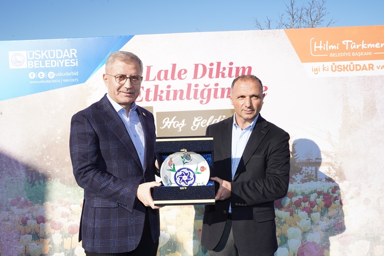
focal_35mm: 32
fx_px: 341
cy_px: 128
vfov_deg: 41.1
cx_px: 192
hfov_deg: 58.7
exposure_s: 1/250
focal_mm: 32
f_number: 13
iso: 400
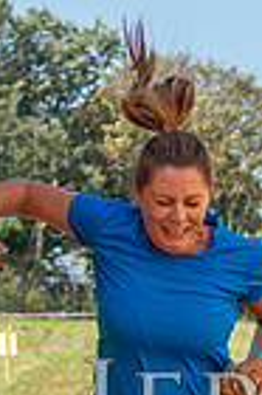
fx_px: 3228
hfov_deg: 4.6
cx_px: 574
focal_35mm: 295
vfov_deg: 6.9
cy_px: 543
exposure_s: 1/4000
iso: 100
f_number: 2.8
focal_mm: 35
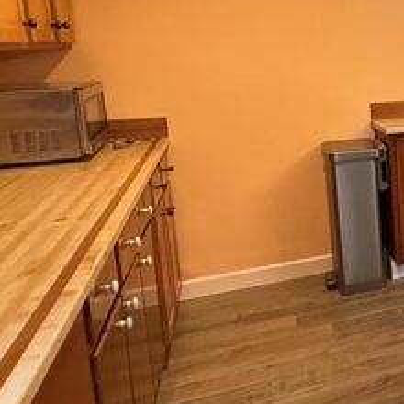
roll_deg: +0.1
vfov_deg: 37.0
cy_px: 123
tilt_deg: -7.3
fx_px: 594
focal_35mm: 45
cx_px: 588
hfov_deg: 27.5
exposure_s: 1/60
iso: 500
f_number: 2.2
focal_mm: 2.22
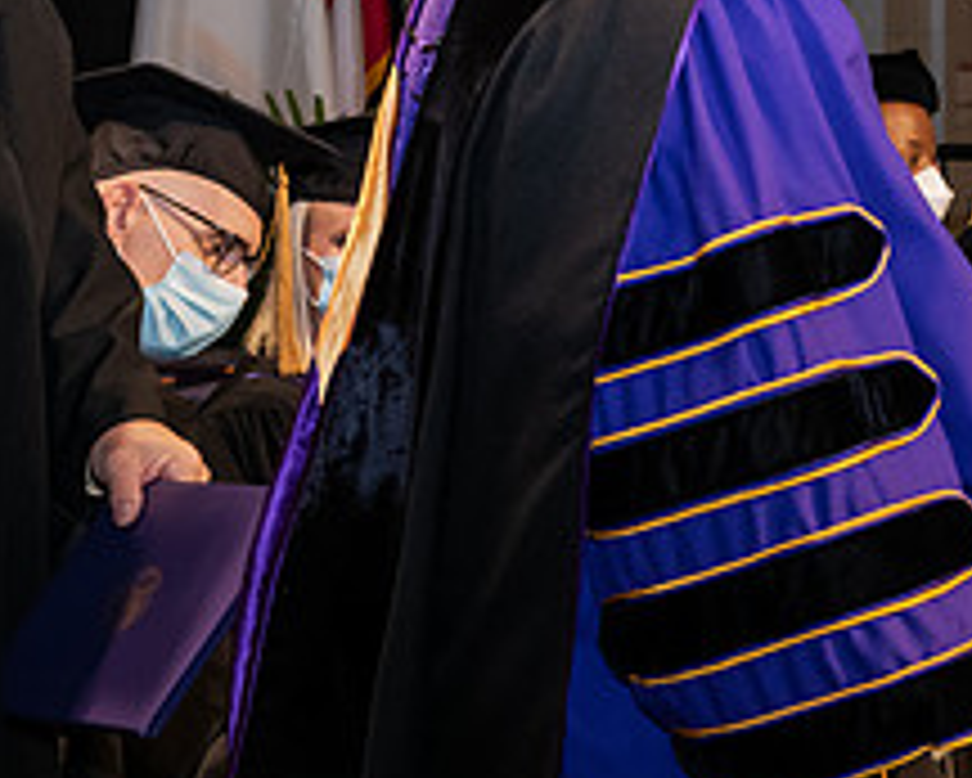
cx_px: 1107
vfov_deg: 10.5
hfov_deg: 12.9
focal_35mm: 146
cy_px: 97
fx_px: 4202
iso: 1600
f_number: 6.3
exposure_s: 1/200
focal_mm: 58
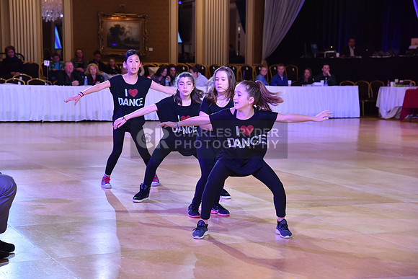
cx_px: 209
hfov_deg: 24.8
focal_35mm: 82
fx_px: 952
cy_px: 140
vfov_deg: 16.7
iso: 1600
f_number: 5
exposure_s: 1/250
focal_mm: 82
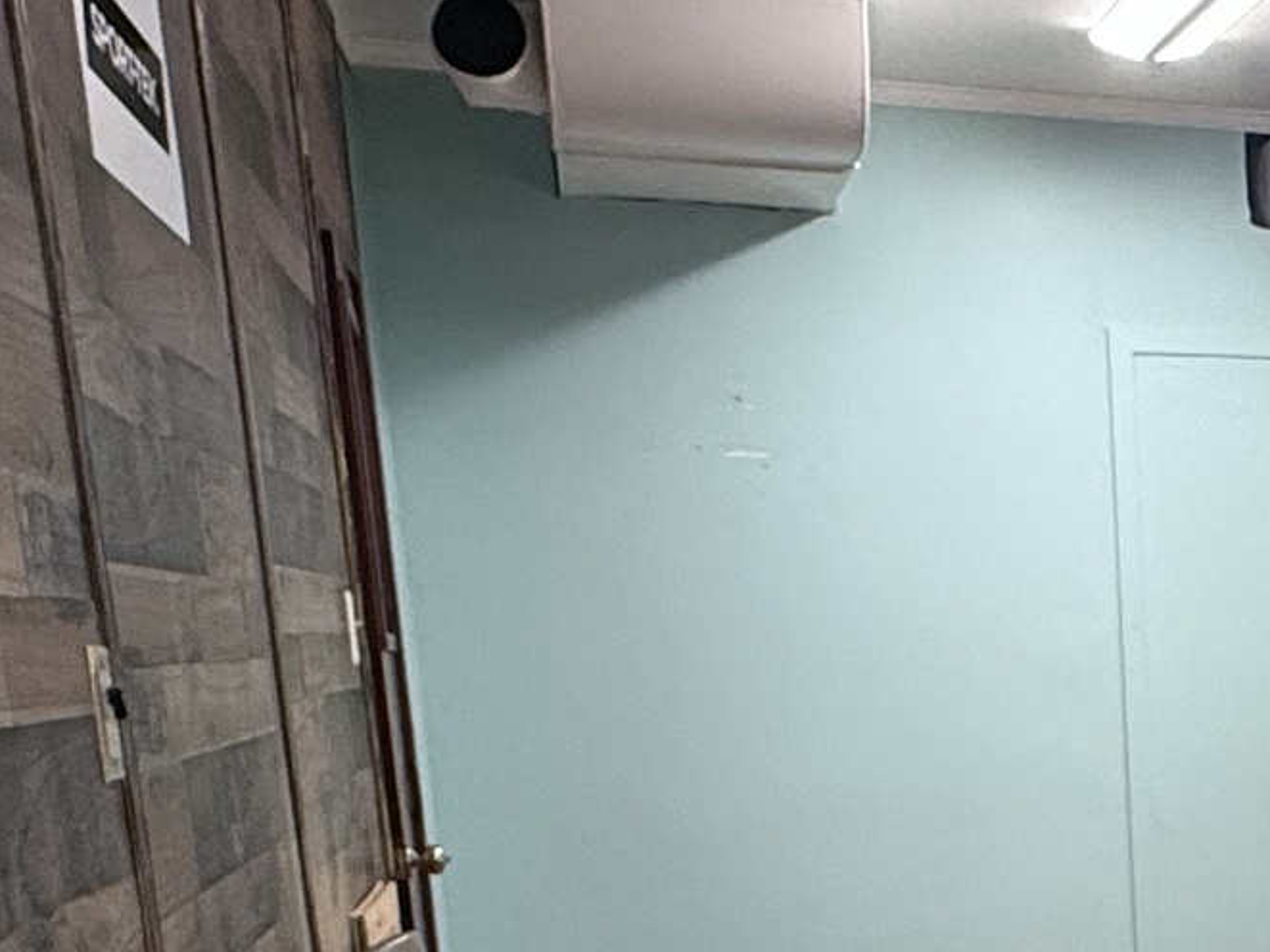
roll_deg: -0.1
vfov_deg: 20.7
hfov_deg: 26.4
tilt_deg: -13.7
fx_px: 2384
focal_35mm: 65
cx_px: 1533
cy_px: 1213
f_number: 2.2
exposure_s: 1/120
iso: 250
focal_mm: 2.22
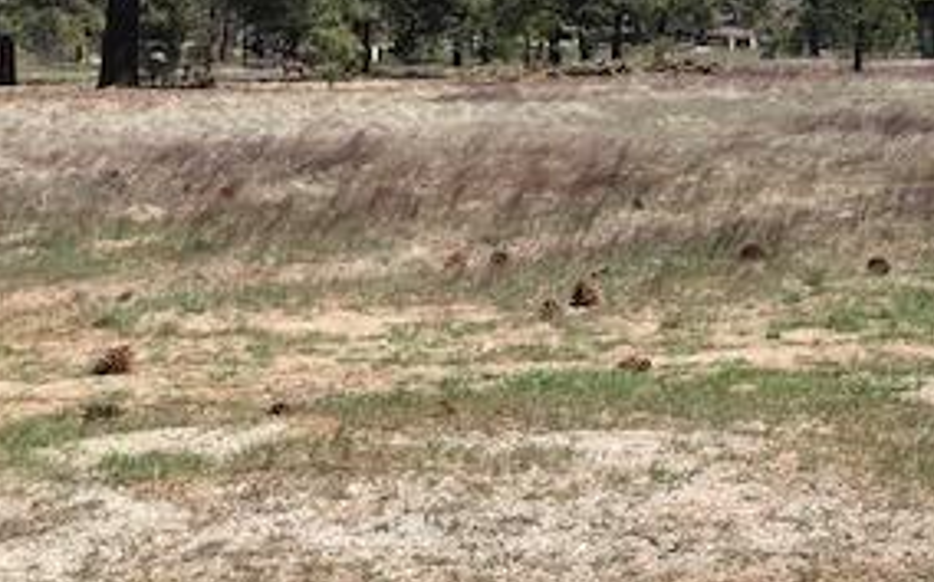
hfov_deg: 28.9
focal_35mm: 67
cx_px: 918
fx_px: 1704
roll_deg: +1.0
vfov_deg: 18.6
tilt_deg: +1.2
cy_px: -76
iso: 20
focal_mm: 3.99
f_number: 1.8
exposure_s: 1/2037
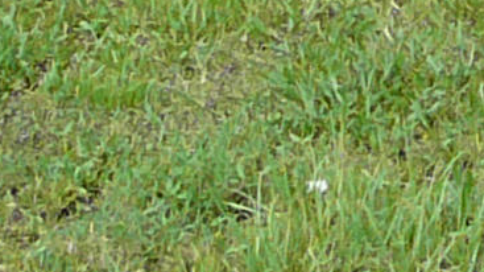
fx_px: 3412
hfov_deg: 7.6
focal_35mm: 266
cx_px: 1089
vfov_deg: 4.3
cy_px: -754
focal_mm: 5.2
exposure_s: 1/400
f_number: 2.8
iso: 80
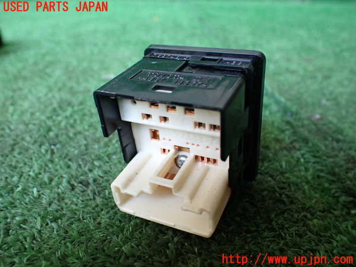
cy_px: 134
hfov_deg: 60.0
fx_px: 309
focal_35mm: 30
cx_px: 178
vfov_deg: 46.8
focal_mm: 5.4
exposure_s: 1/125
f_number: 2.3
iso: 400
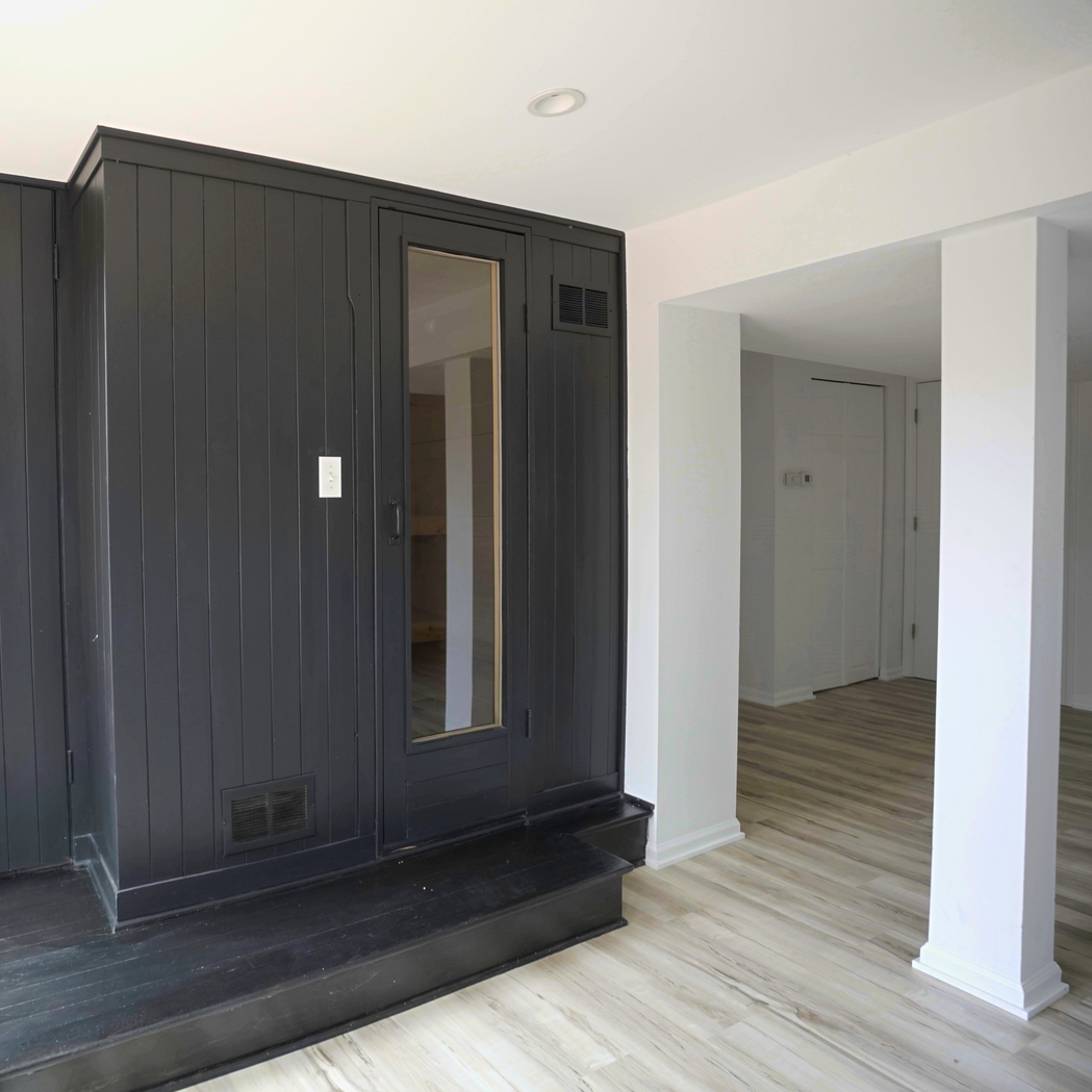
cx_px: 281
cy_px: 537
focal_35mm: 21
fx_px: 749
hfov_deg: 67.8
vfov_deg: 72.1
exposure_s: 1/80
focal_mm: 16
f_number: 3.5
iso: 12800
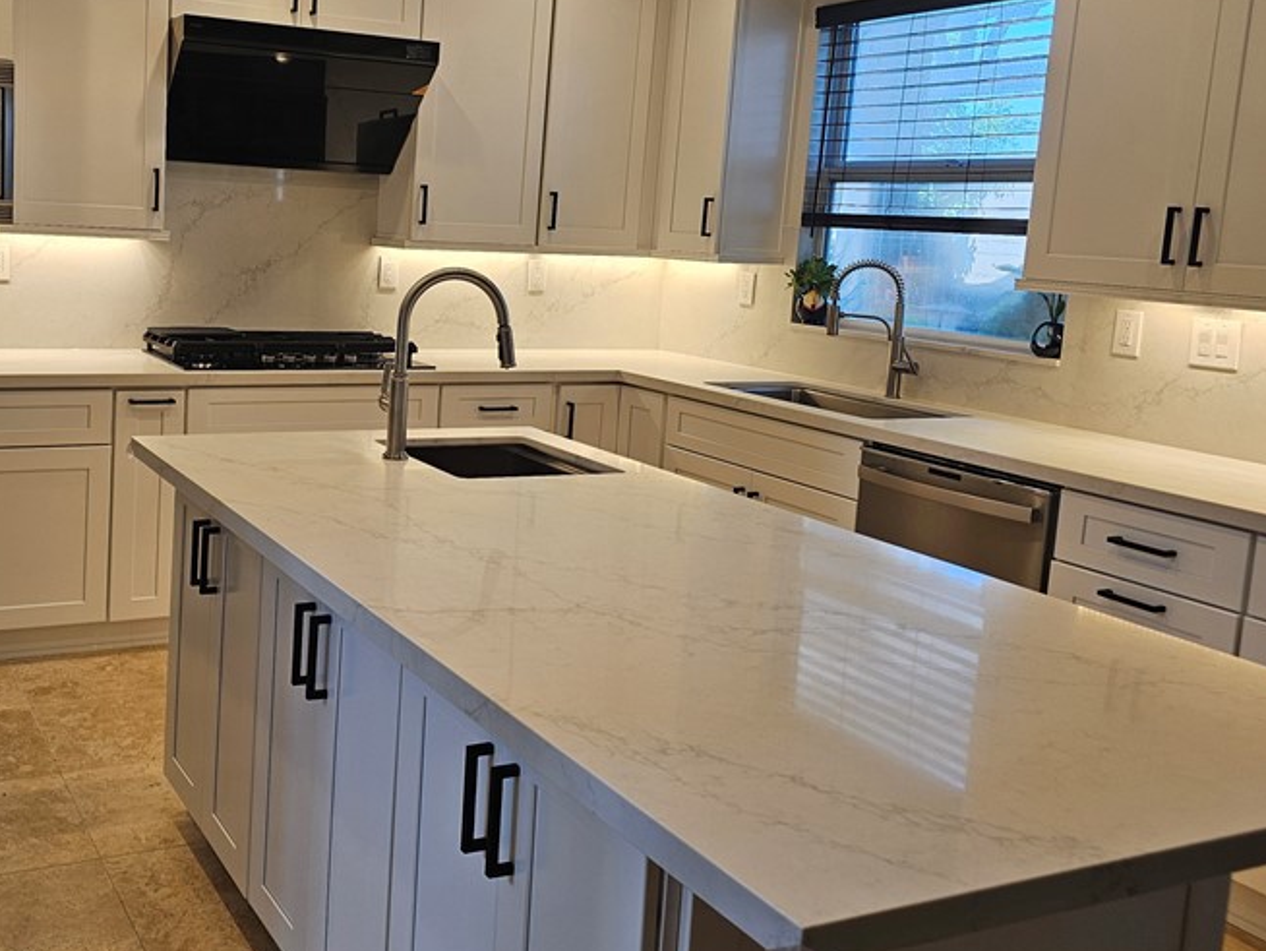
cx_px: 360
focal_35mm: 36
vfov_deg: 39.4
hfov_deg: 49.8
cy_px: 358
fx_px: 1317
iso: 64
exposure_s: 1/120
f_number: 1.7
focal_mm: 6.3
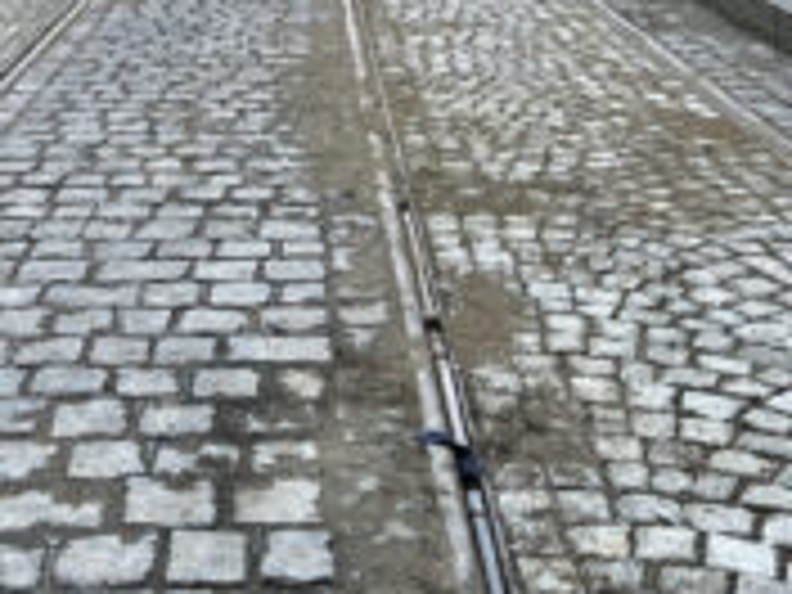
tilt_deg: -5.4
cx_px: 252
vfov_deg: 23.6
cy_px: -22
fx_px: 1350
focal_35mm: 59
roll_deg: +3.1
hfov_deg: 32.4
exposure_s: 1/121
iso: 80
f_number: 1.6
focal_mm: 4.2
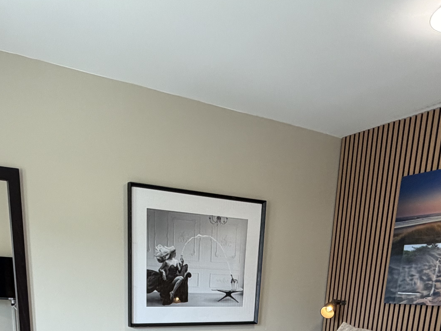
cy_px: 431
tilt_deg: -17.0
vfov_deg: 30.0
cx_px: 181
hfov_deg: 48.7
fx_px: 484
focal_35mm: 38
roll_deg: -0.7
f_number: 2.2
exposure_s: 1/121
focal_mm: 2.22
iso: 200
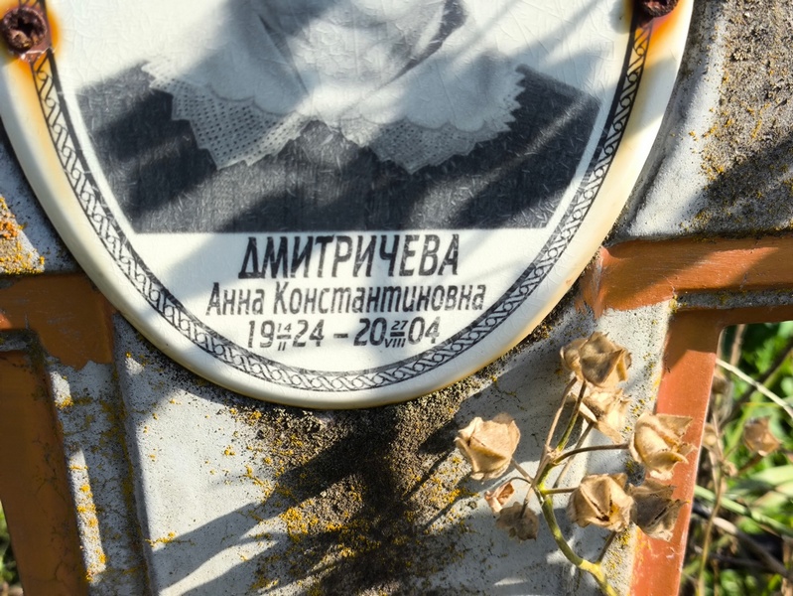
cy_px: 298
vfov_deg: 29.1
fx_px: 1146
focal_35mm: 50
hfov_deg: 38.2
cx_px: 396
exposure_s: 1/523
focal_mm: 4.71
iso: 50
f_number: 1.7
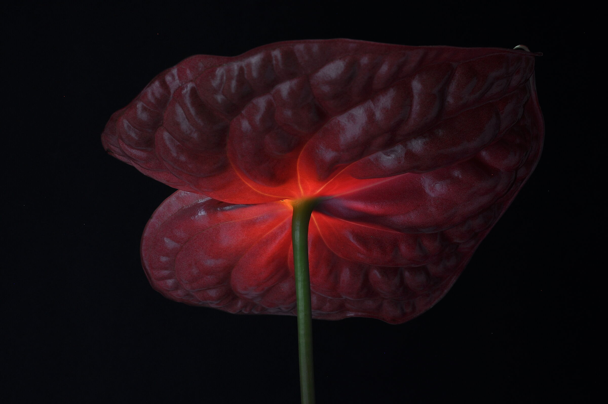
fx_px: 1012
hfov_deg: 33.4
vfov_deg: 22.6
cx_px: 304
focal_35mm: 60
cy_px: 202
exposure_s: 1/1.6
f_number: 14
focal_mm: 40
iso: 200
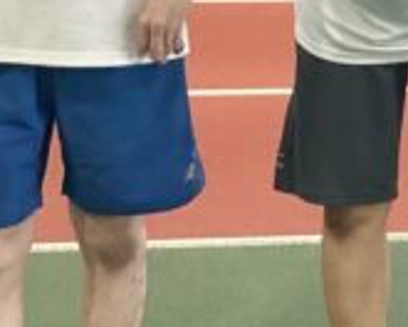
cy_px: -62
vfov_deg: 10.8
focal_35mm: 141
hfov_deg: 12.8
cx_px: 640
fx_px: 1703
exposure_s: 1/50
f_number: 2.4
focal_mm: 3.3
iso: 250
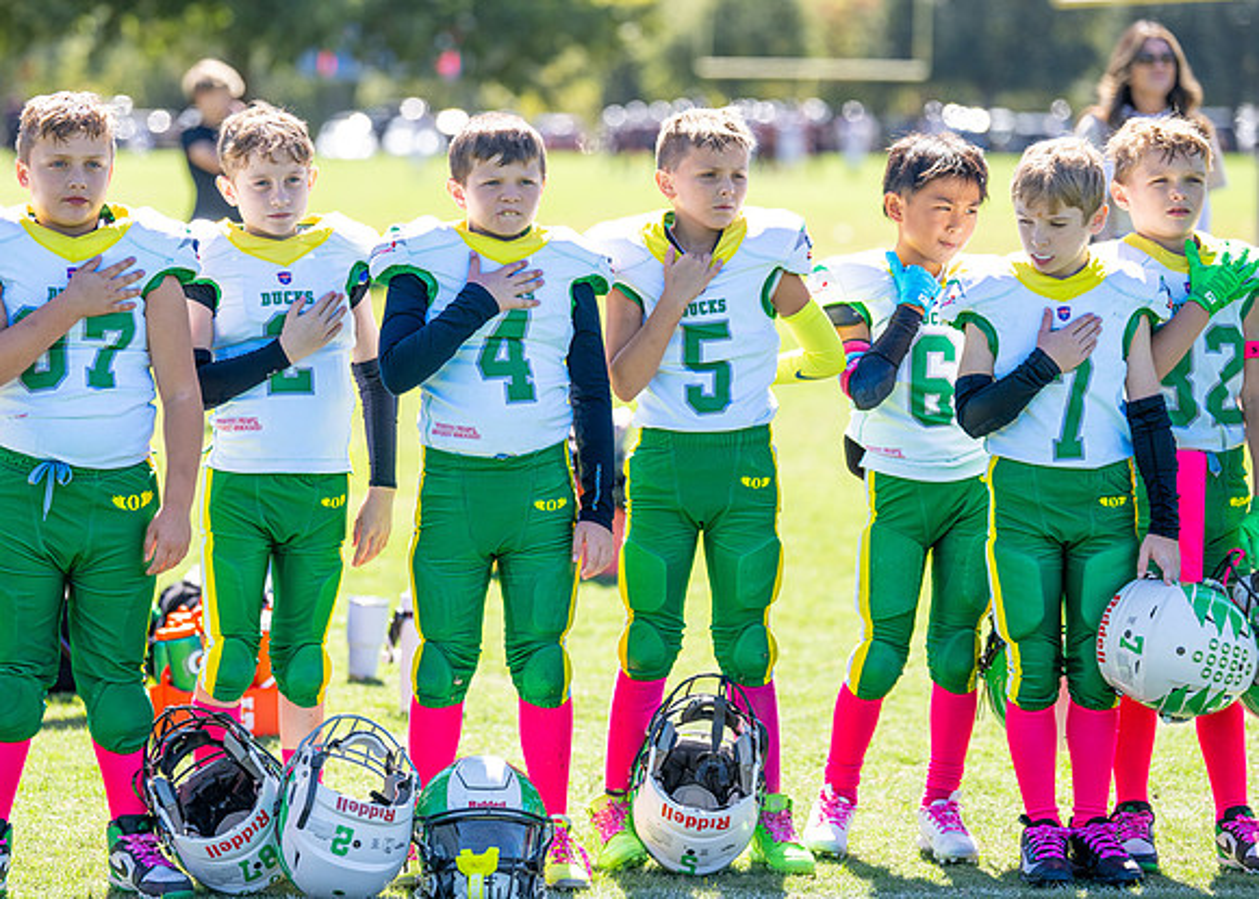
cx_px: 472
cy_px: 419
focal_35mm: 164
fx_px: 5846
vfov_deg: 8.8
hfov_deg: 12.3
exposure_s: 1/1250
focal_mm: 128
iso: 160
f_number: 2.8
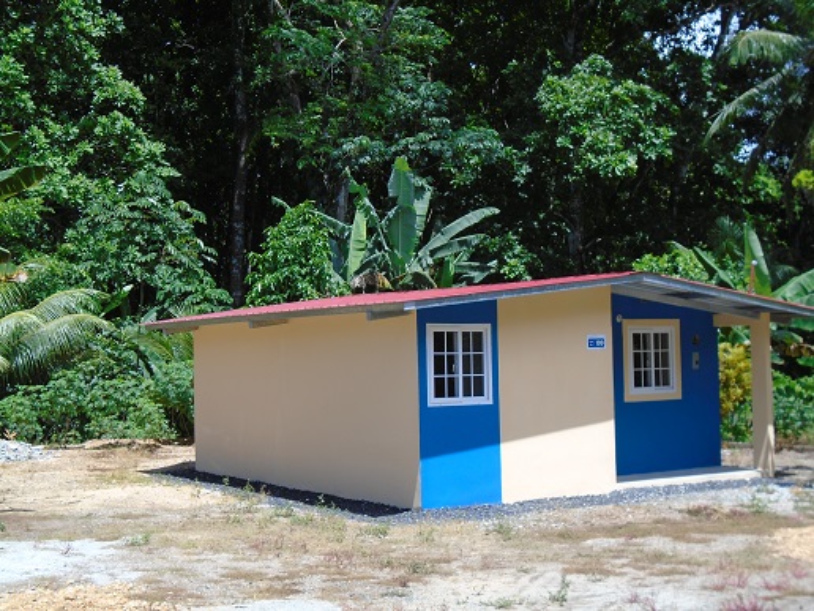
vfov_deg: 29.7
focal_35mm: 49
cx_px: 407
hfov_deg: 38.9
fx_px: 1152
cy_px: 306
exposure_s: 1/320
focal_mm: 8.7
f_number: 4.5
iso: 100
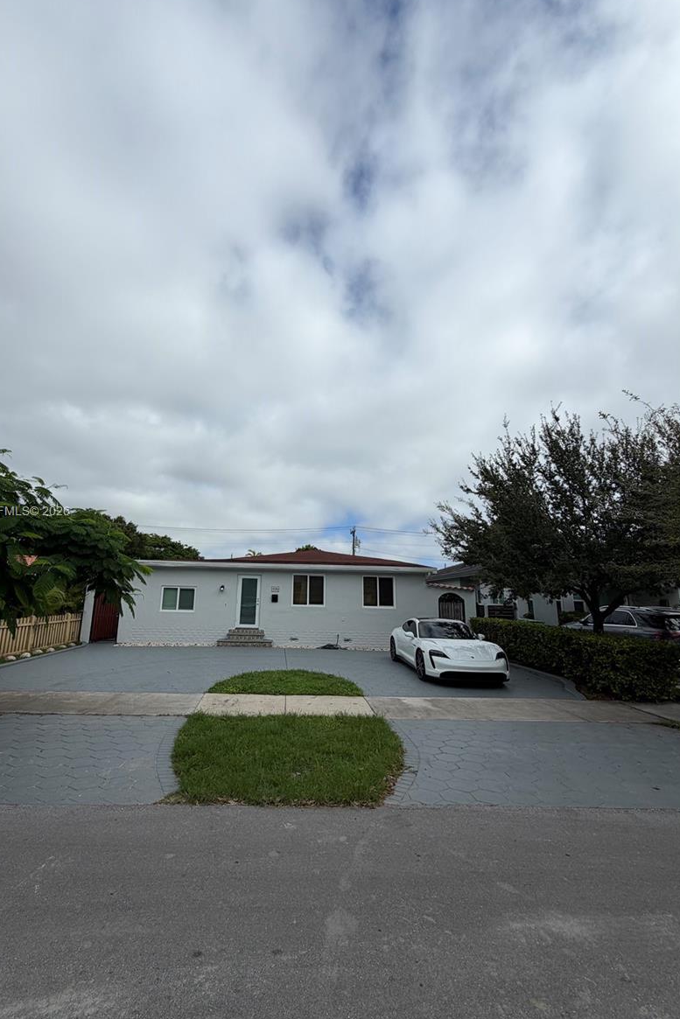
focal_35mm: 15
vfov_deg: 100.4
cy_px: 513
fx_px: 425
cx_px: 302
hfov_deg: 77.1
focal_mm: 2.22
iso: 20
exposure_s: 1/1464
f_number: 2.2
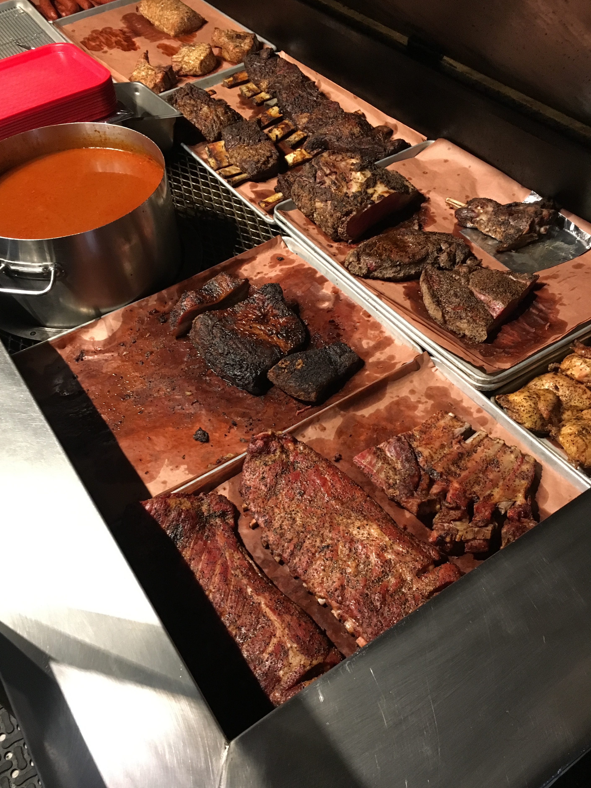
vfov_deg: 58.3
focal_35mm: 31
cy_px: 400
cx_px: 276
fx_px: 706
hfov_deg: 45.4
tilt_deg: -47.7
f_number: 2.2
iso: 200
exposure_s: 1/15
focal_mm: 4.15
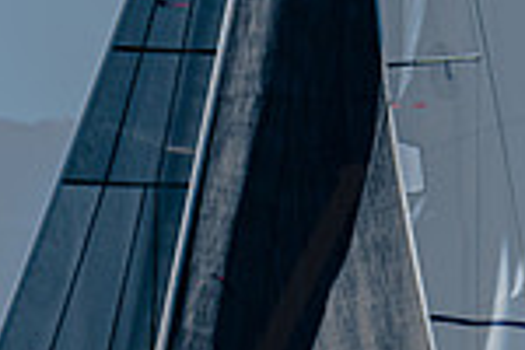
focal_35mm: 1277
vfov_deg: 1.1
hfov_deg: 1.6
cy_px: 562
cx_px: 399
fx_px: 18621
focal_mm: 220
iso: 200
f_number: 5.3
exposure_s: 1/2000
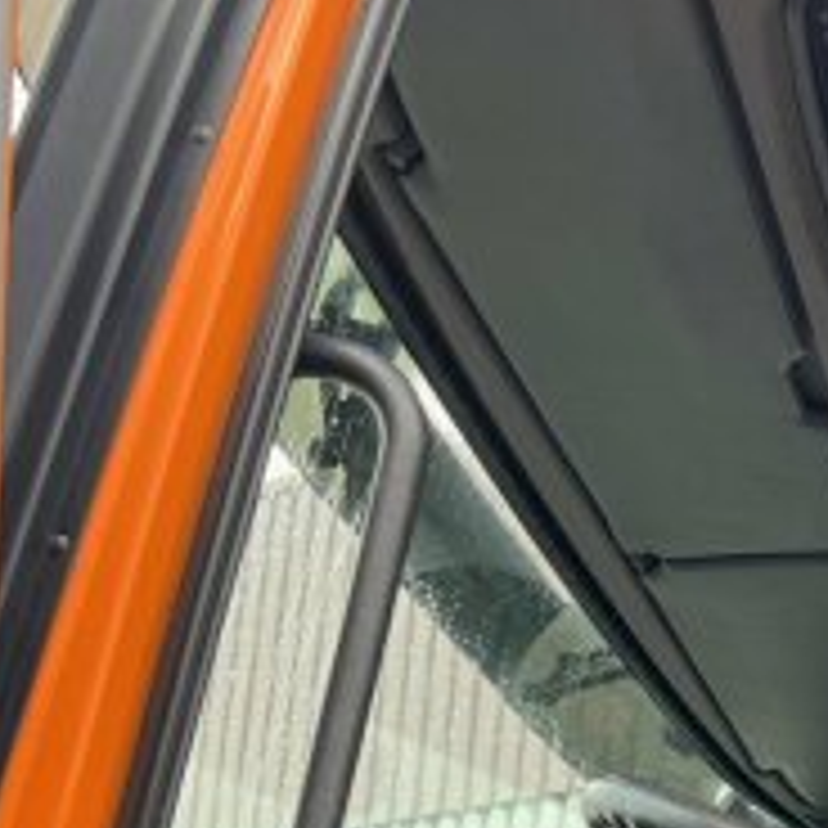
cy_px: 860
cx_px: 1066
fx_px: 2165
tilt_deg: +17.5
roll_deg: +0.4
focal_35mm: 80
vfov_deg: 20.8
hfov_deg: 19.9
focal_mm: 5.7
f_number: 1.5
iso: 64
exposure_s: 1/121
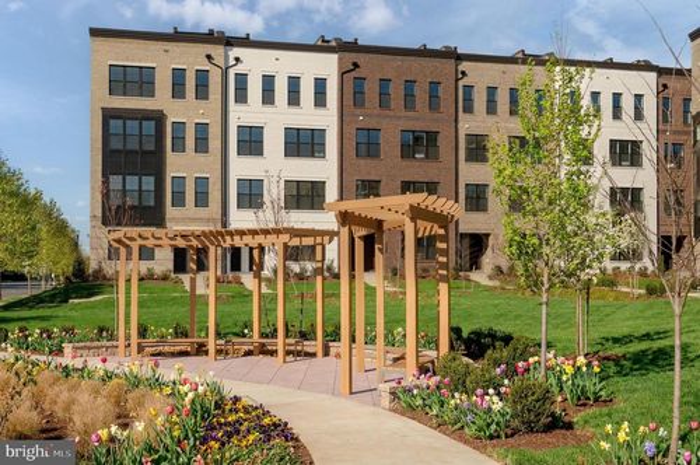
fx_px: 680
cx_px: 350
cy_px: 232
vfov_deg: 37.8
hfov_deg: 54.5
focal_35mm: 35
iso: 64
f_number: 7.1
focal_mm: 35
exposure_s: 1/80
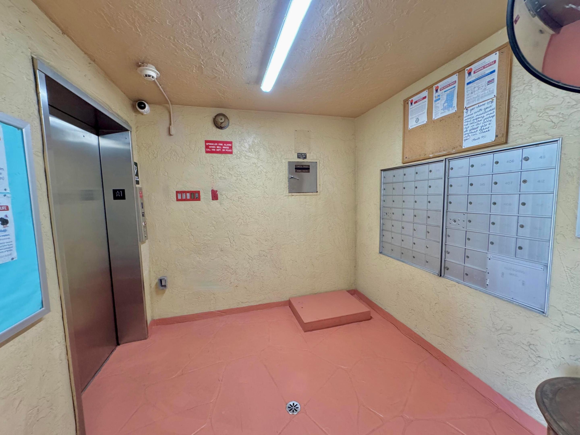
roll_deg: +0.7
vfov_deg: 85.7
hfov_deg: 102.1
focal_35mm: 14
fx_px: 235
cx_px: 290
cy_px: 218
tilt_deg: -4.3
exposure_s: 1/120
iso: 250
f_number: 2.2
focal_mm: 2.22
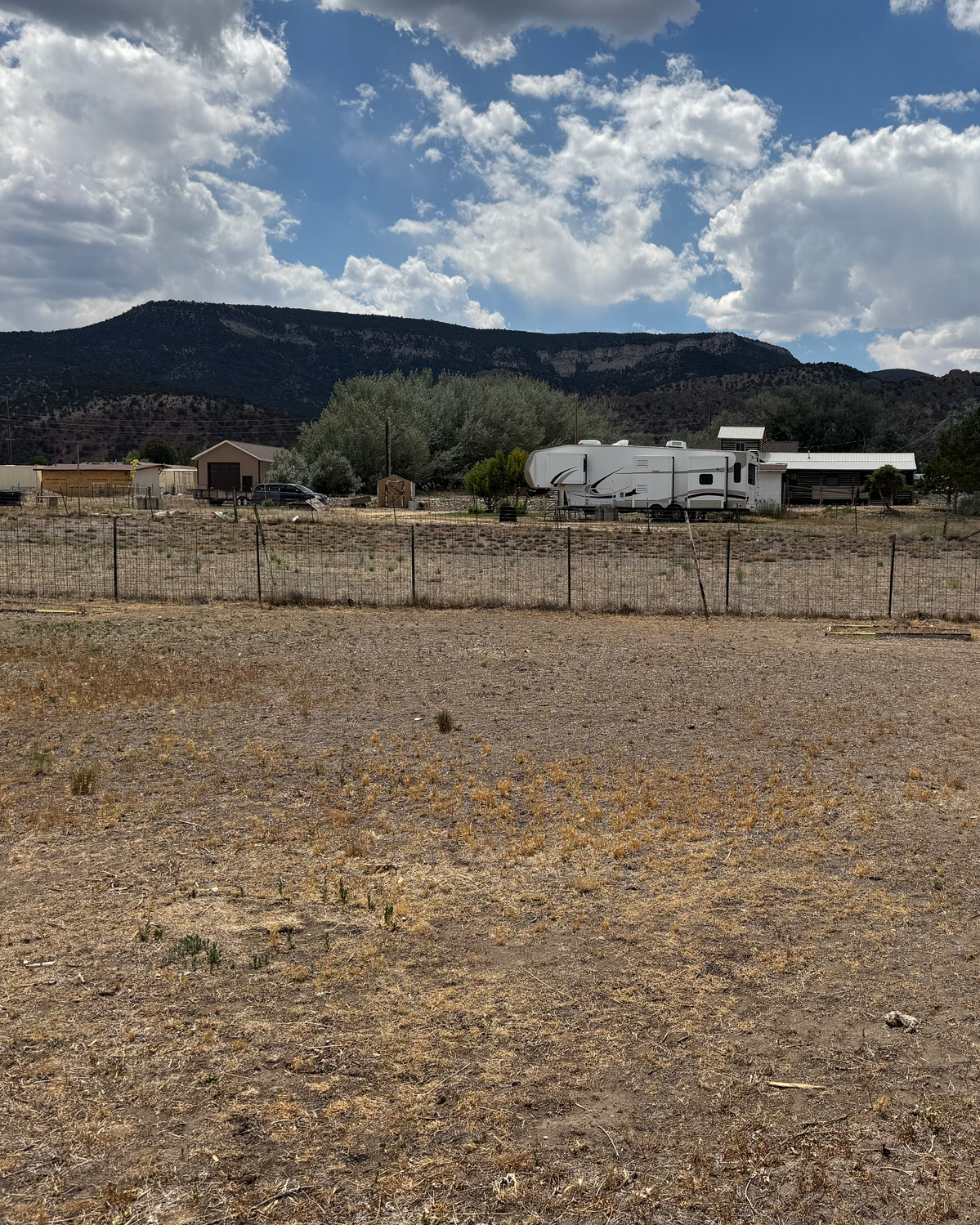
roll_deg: -0.6
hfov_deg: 44.7
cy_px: 610
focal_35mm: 32
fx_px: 1160
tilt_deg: -4.3
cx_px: 694
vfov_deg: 55.7
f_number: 1.78
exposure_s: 1/7937
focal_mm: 6.76
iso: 80
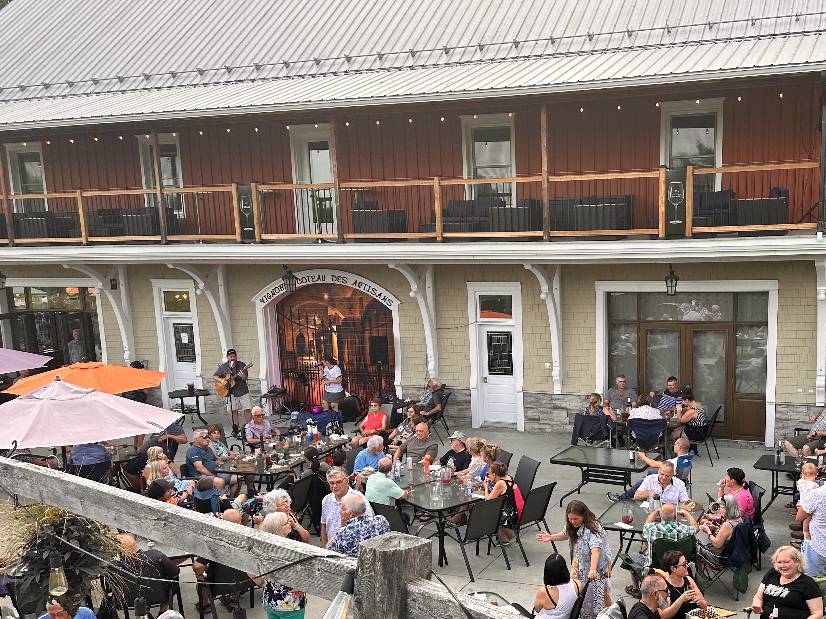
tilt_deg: -10.4
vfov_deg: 38.4
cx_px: 555
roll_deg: +1.9
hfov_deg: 49.2
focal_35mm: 37
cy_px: 398
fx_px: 883
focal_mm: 6.86
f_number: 1.78
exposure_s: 1/541
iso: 80
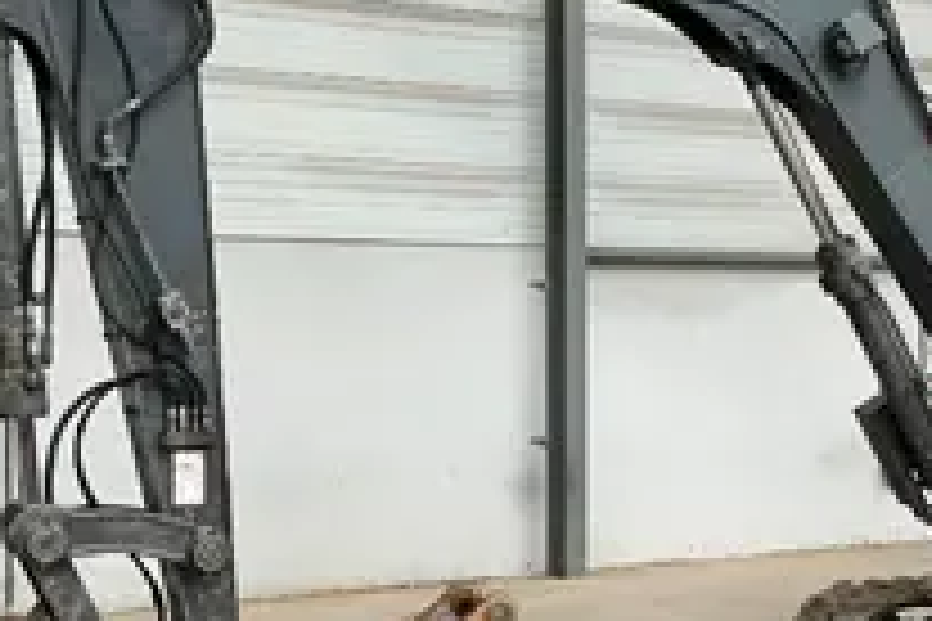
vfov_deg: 19.4
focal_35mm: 70
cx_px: 779
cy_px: 378
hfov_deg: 28.1
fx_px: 1812
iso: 100
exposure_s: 1/60
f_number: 1.8
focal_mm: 3
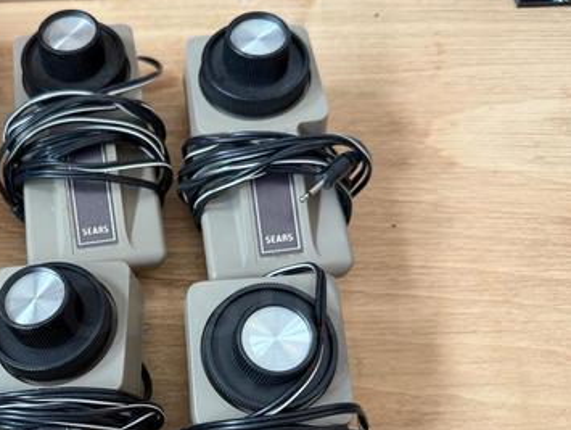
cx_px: 146
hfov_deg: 49.4
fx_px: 594
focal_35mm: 36
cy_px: 306
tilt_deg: -69.7
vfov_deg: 39.0
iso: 250
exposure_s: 1/60
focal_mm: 6.76
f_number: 1.78
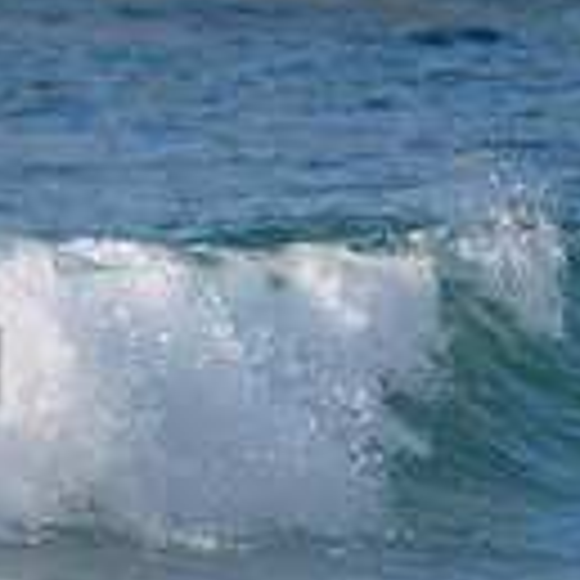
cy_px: 325
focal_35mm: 2351
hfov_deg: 0.7
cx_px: -440
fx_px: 44567
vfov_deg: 0.7
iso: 180
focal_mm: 500
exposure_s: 1/1600
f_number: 5.6
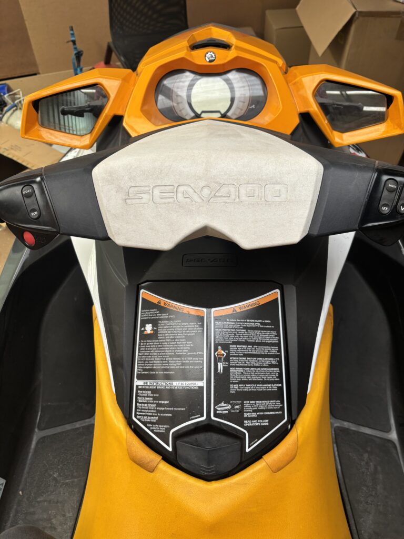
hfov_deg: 53.1
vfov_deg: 67.3
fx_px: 405
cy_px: 270
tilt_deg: -50.3
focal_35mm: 26
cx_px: 202
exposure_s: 1/100
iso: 100
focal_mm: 5.96
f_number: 1.6
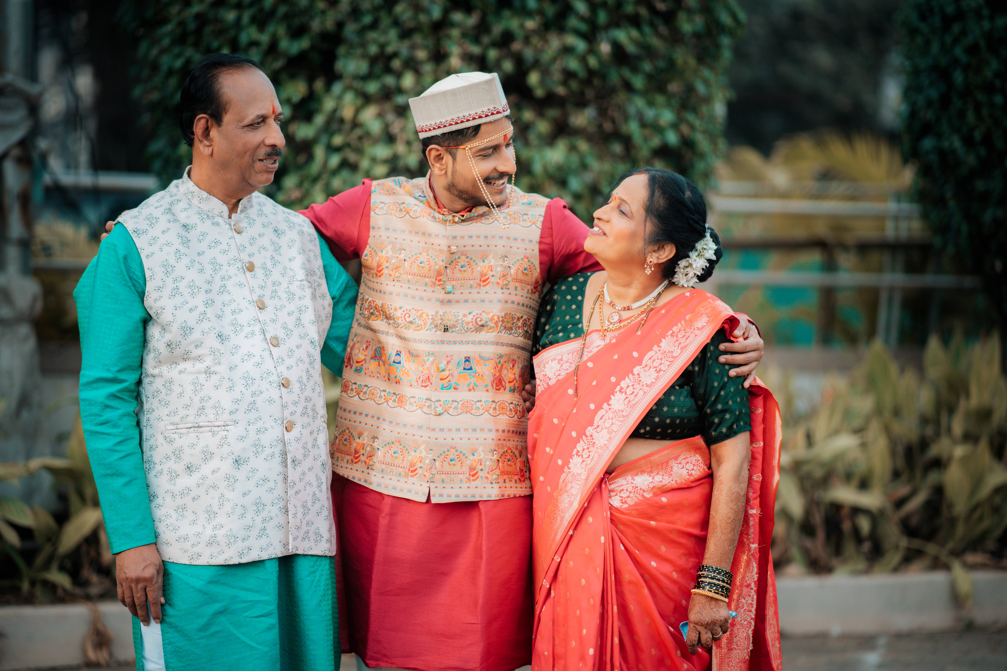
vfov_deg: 15.9
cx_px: 504
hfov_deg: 23.6
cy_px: 336
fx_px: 2405
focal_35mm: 86
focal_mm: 85
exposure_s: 1/640
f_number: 1.4
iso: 400
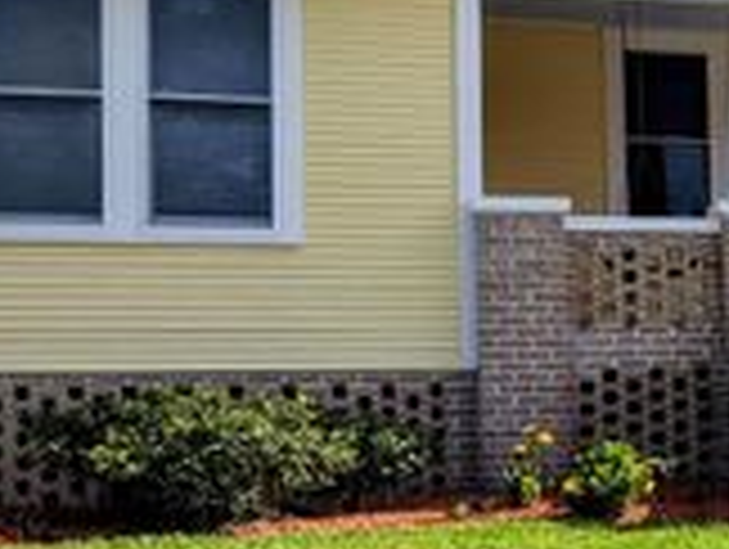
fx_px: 1561
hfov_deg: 22.8
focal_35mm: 74
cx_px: 999
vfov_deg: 19.8
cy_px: 423
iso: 25
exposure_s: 1/1418
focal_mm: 4.53
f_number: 1.7
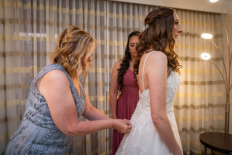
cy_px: 78
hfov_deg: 73.8
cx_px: 116
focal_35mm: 24
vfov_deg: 53.1
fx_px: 155
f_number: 5
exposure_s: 1/160
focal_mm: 24
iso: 1000
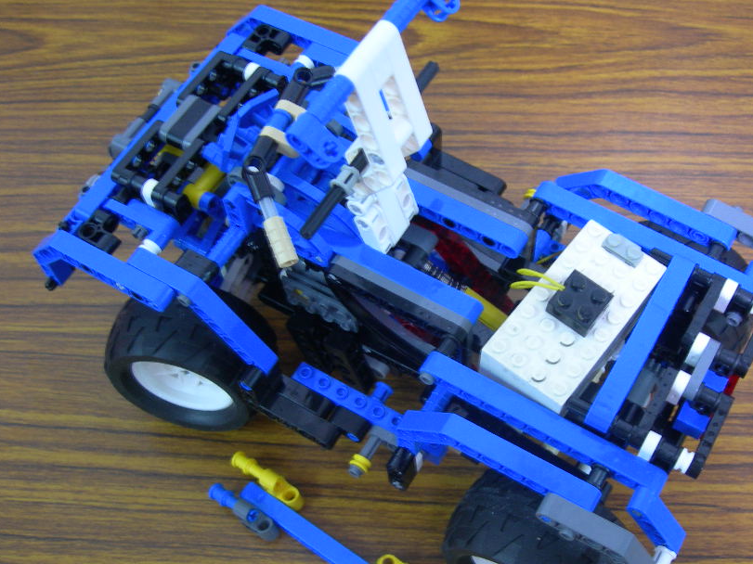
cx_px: 439
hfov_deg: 39.5
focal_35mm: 48
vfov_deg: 30.2
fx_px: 1044
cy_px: 304
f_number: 2.8
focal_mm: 7.8
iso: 87
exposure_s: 1/3.8
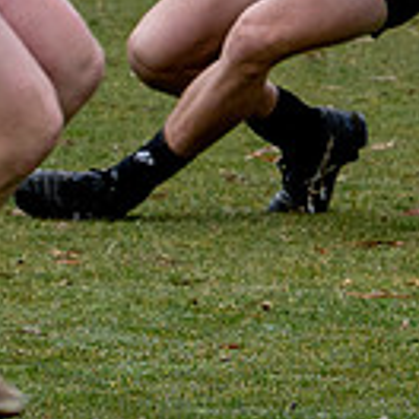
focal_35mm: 1056
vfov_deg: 1.7
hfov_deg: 1.7
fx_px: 14461
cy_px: -69
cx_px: 671
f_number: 4
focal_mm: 116
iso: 320
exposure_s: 1/800
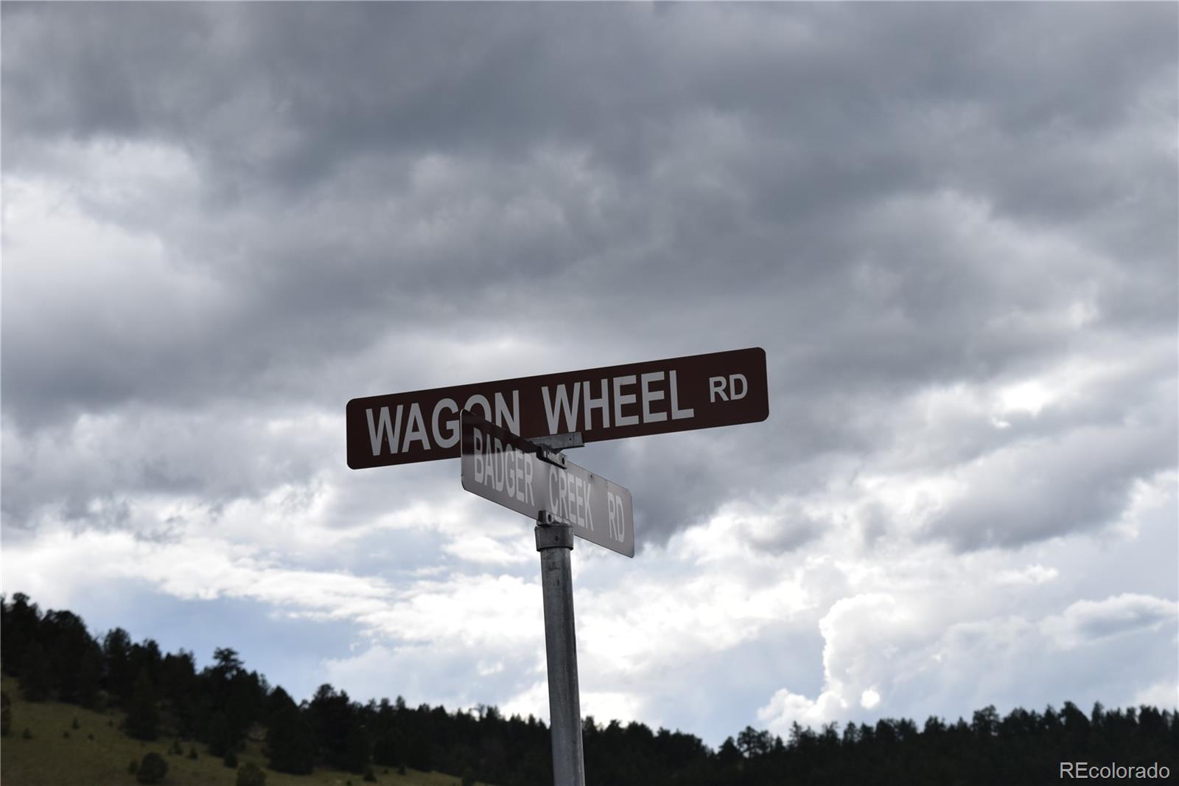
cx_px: 590
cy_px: 393
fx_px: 2259
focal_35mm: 69
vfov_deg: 19.7
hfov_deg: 29.2
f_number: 10
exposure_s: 1/400
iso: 200
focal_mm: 46
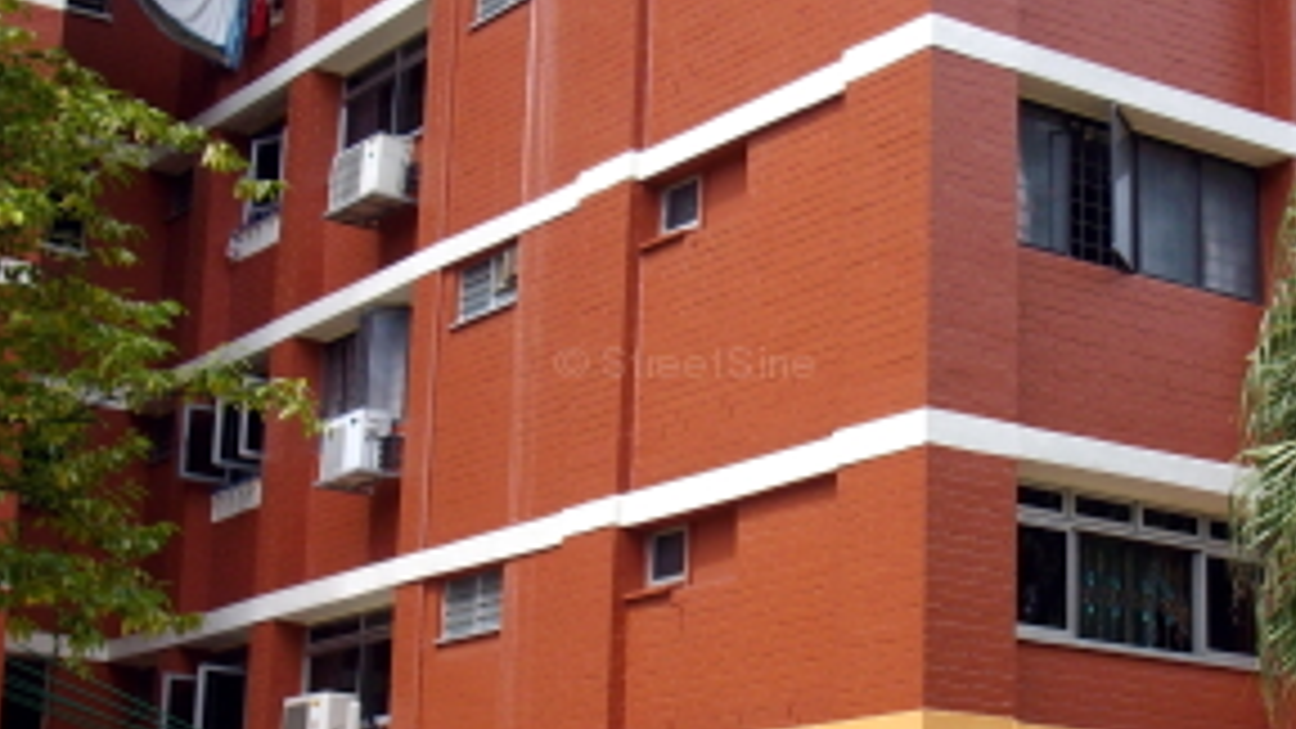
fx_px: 2646
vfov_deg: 15.7
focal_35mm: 77
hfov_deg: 27.3
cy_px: 369
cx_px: 891
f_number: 2.8
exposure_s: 1/400
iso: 80
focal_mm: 6.2
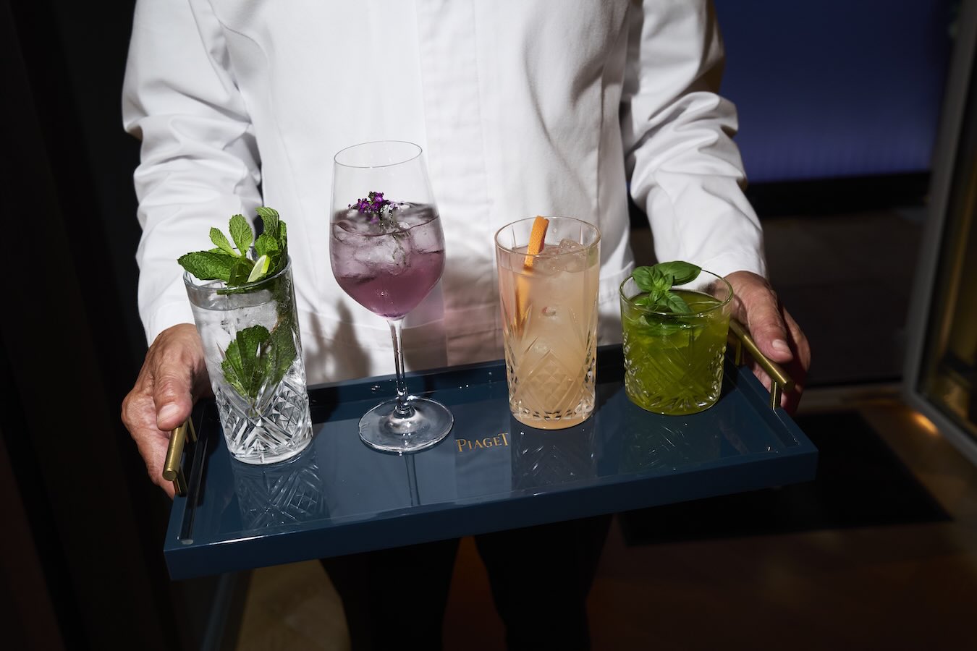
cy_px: 326
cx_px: 488
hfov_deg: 55.8
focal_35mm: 34
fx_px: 923
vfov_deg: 38.9
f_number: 5
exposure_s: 1/100
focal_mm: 34
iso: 800
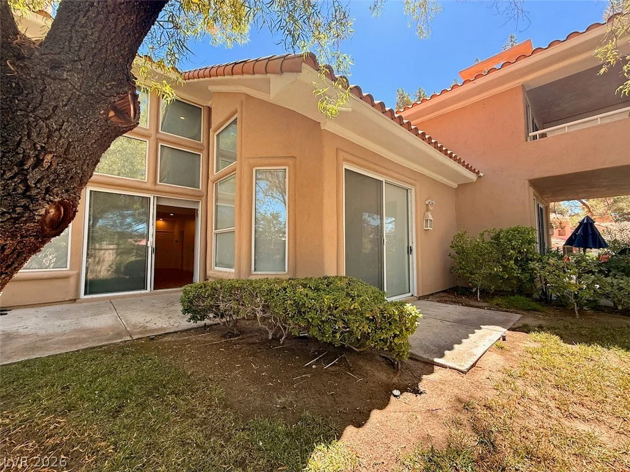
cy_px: 236
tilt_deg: +4.0
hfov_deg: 102.1
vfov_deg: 85.7
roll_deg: +0.0
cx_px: 315
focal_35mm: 14
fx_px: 255
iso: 50
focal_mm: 2.22
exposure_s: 1/254
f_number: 2.2
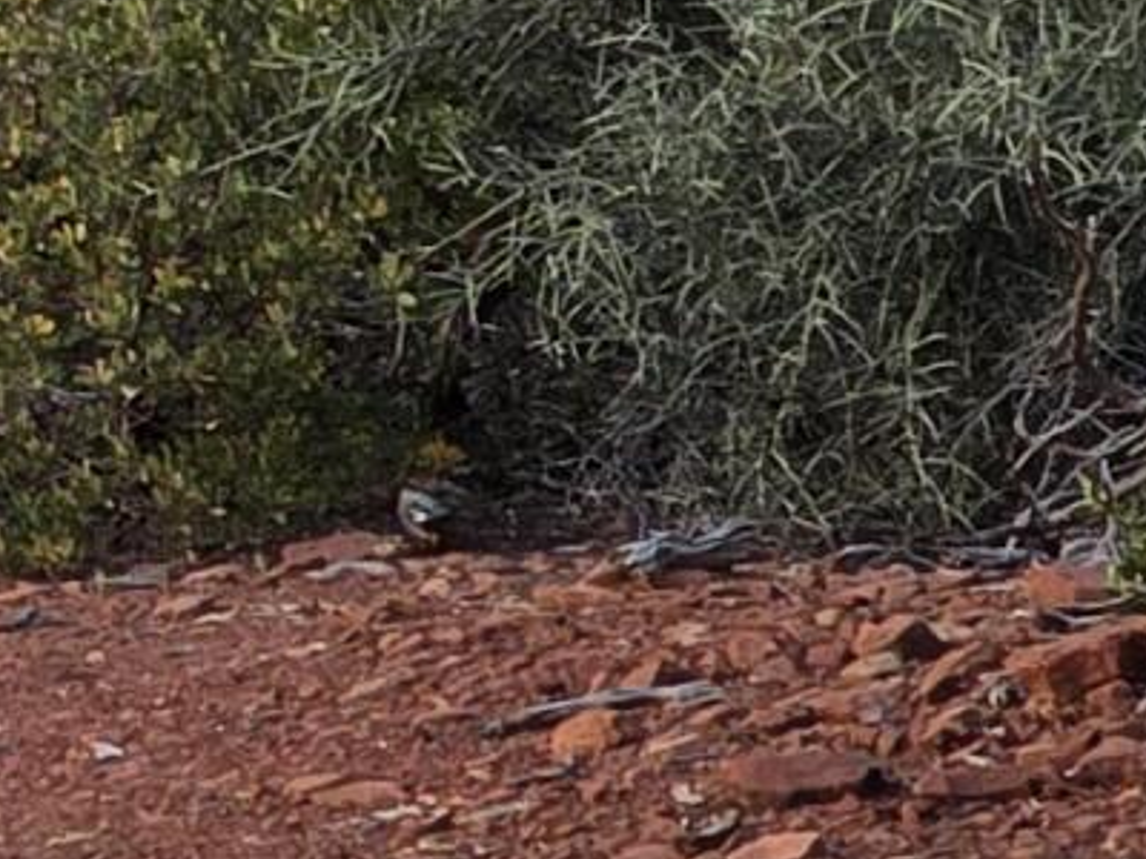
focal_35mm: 518
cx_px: -2467
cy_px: -535
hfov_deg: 3.7
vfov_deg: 2.9
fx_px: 17149
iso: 64
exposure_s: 1/120
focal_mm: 7.9
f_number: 2.4
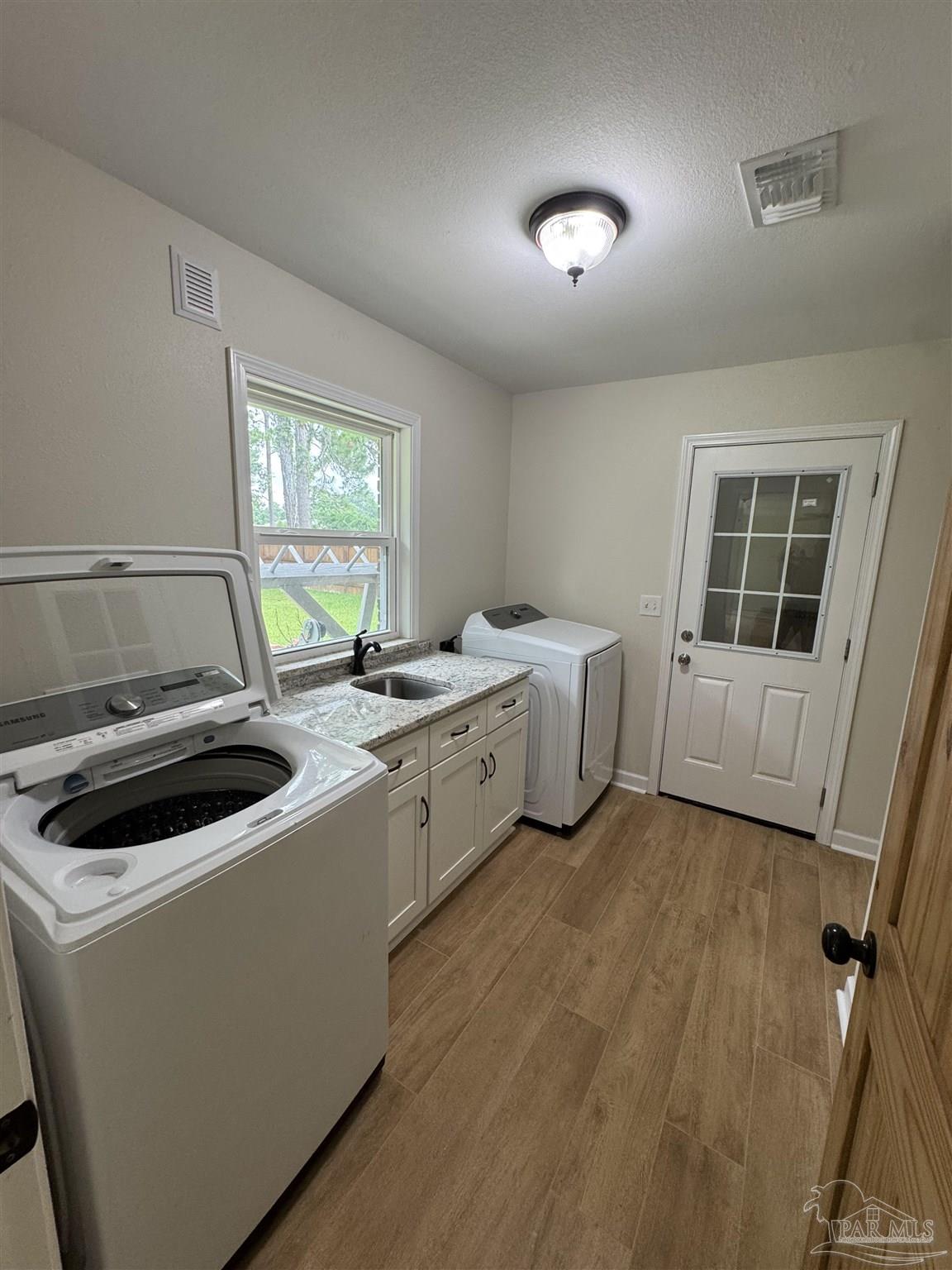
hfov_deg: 85.7
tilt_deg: -10.5
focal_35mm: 14
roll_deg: -1.7
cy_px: 635
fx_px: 513
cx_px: 476
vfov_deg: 102.1
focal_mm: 2.22
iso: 200
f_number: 2.2
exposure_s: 1/120
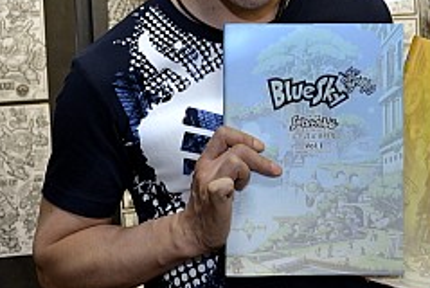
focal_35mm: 90
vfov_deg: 15.1
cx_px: 288
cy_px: 36
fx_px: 1076
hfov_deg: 22.5
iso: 400
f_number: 4.5
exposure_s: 1/80
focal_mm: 28
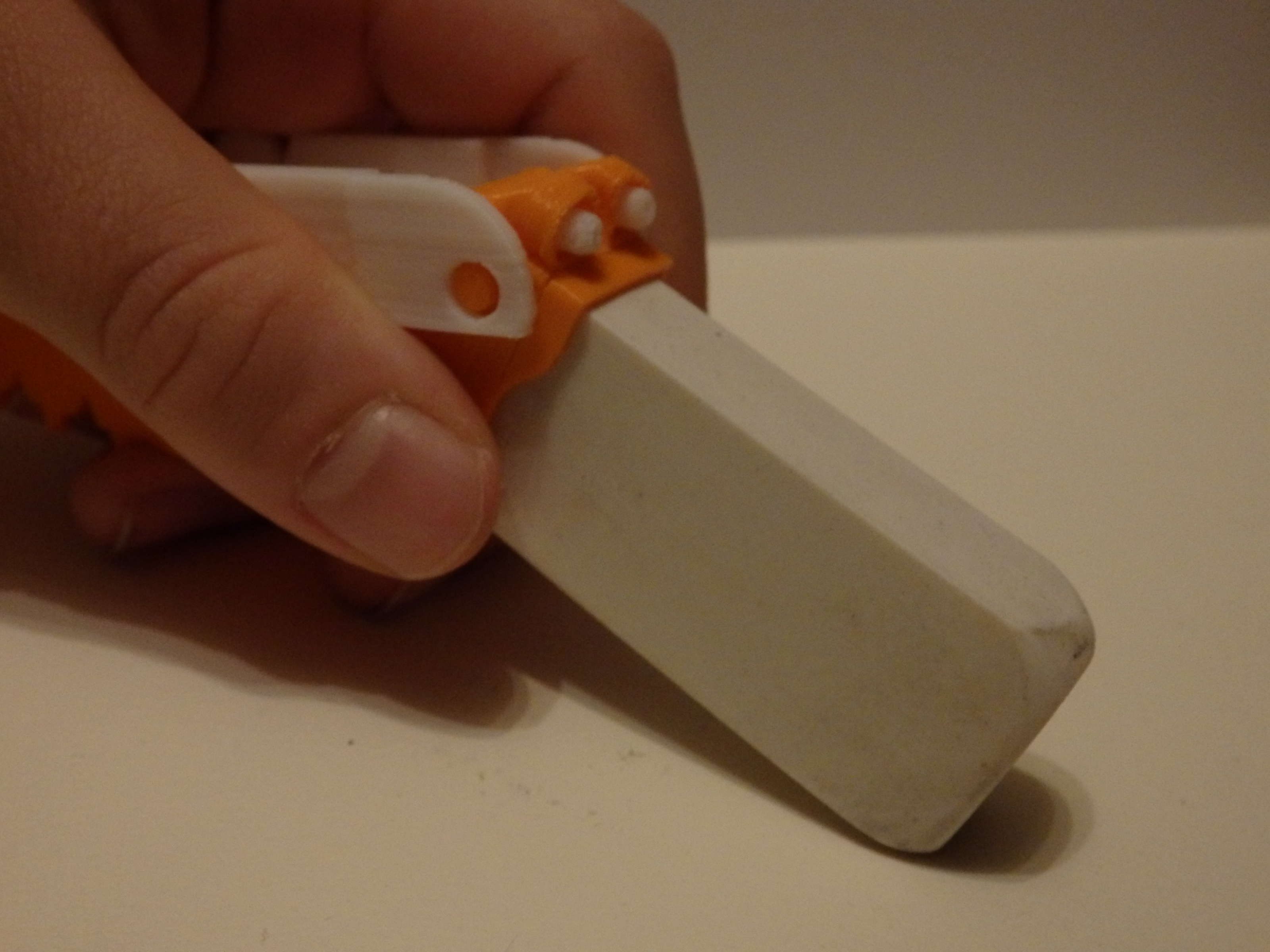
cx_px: 635
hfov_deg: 50.1
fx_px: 1357
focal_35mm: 37
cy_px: 476
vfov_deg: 38.7
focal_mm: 6.6
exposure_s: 1/40
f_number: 3.6
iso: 800
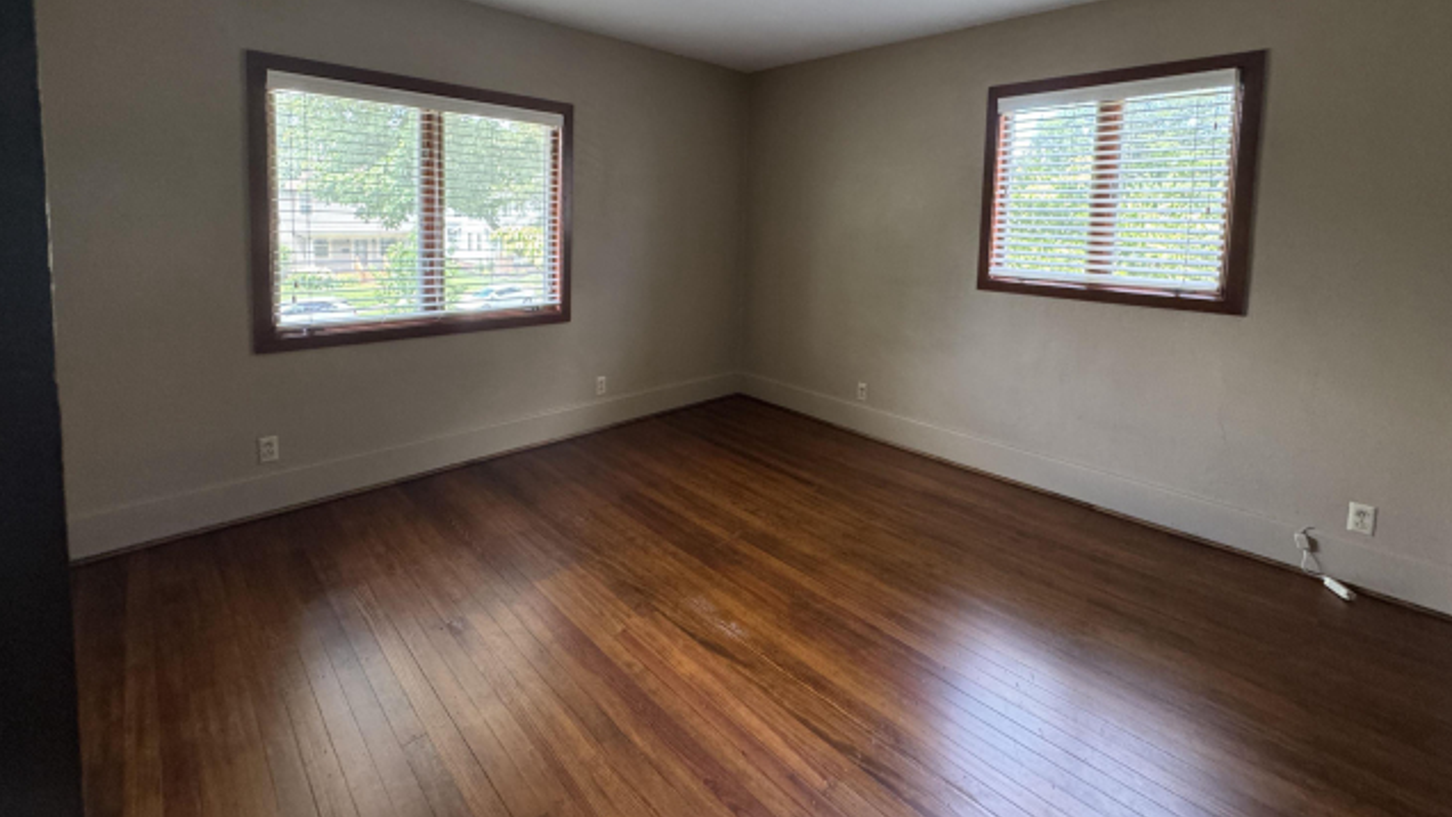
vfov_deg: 65.3
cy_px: 269
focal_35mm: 16
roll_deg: -2.4
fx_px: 616
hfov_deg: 99.4
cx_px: 723
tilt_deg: -6.1
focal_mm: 2.22
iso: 320
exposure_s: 1/60
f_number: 2.2
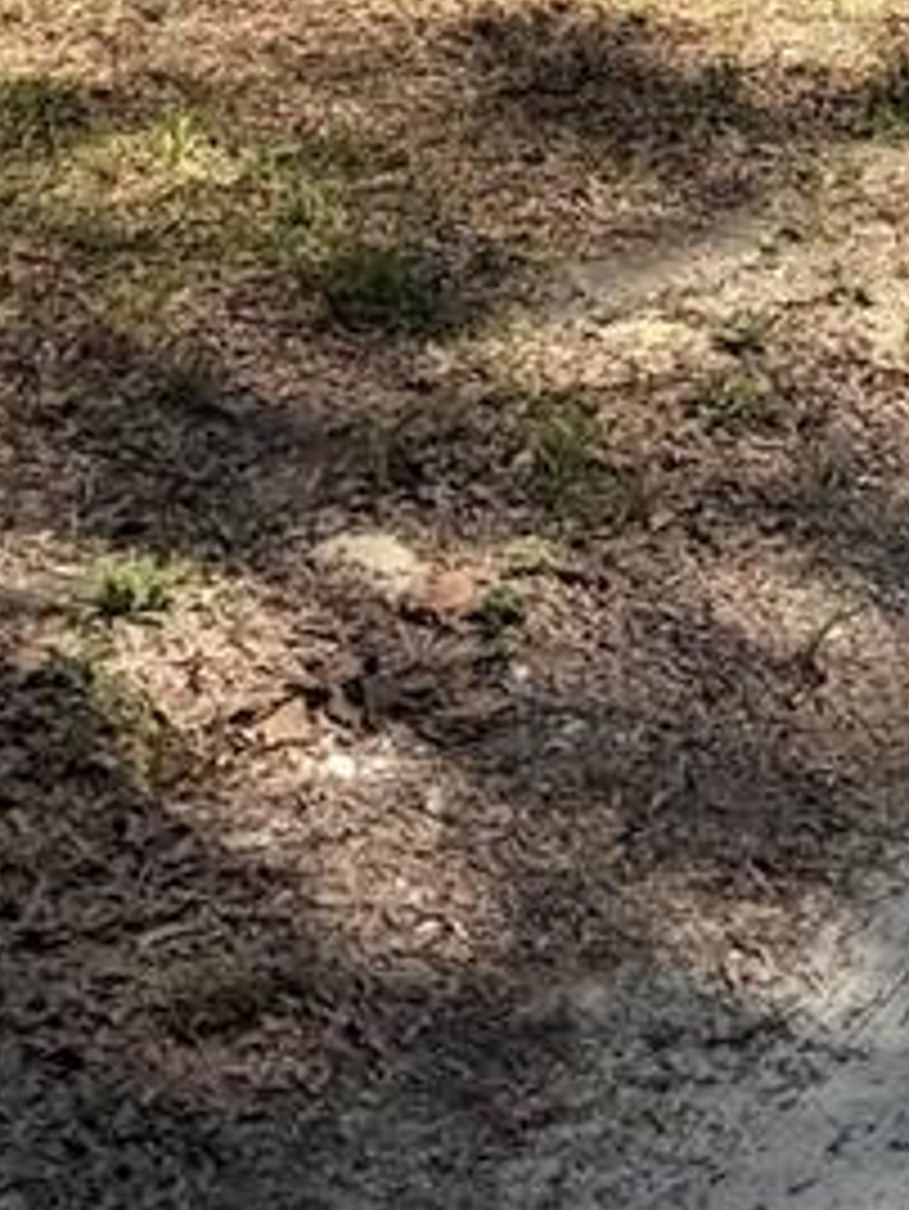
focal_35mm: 107
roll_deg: +1.3
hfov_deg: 12.0
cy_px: -1152
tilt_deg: +3.9
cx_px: 1922
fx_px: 3743
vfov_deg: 15.2
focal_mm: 6.76
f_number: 1.78
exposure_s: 1/2110
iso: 80
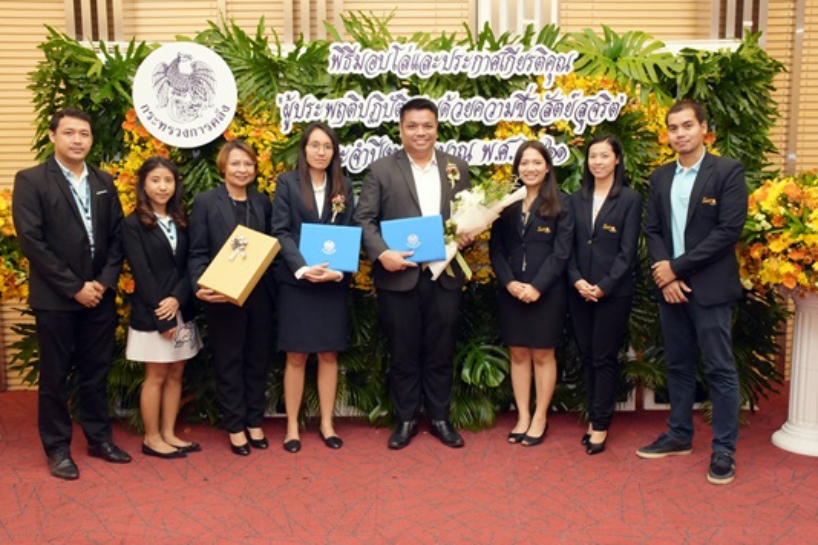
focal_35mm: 34
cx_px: 415
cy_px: 270
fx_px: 772
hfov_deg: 55.8
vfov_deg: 38.9
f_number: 9
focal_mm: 22
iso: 2000
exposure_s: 1/60
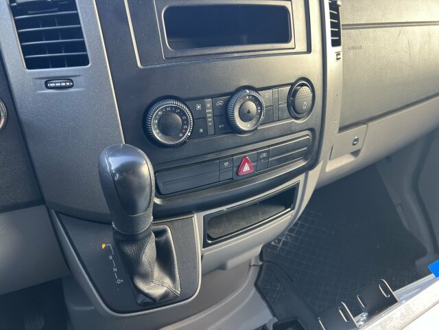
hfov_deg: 67.3
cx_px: 220
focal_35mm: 26
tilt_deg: -30.0
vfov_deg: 53.1
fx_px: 330
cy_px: 165
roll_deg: -4.6
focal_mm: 5.7
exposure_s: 1/121
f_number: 1.5
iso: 125
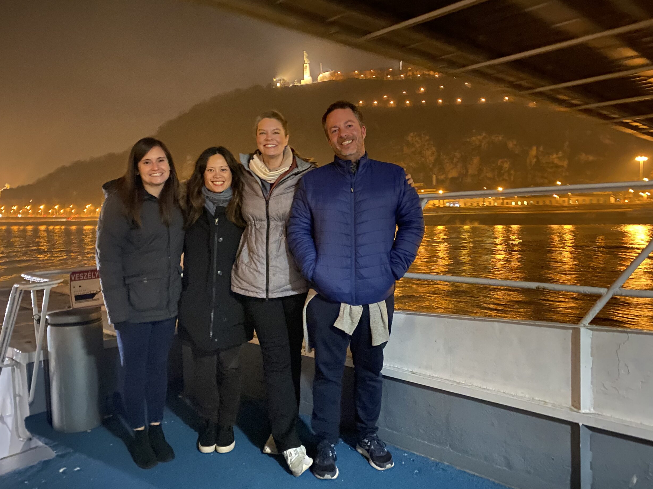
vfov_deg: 51.3
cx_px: 331
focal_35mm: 27
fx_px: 509
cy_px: 253
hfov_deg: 65.3
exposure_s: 1/4
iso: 800
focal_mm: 4.25
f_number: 1.8
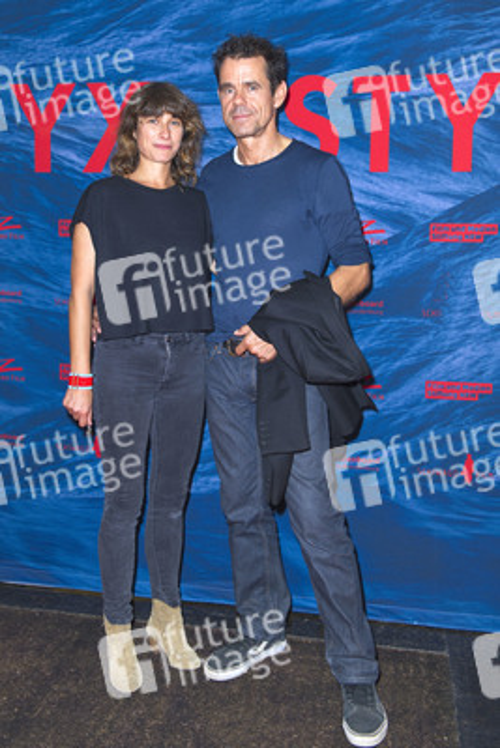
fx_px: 666
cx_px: 250
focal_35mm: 32
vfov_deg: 58.7
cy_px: 374
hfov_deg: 41.1
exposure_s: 1/160
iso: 400
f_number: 5
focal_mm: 32
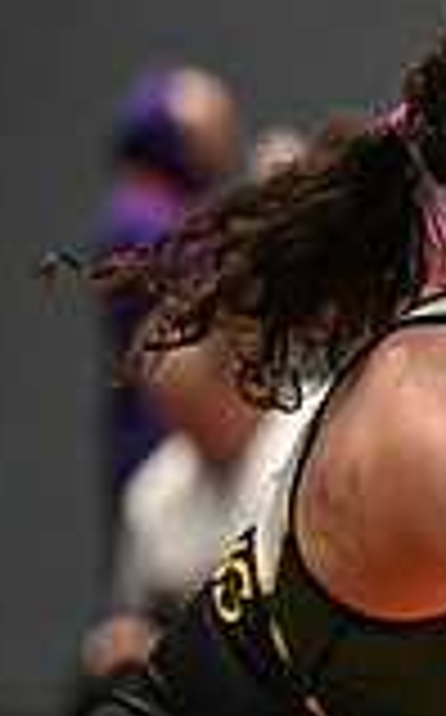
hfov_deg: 2.9
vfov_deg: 4.7
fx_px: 8697
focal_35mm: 446
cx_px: 1275
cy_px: 394
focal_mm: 120
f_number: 2.8
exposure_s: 1/960
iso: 4000
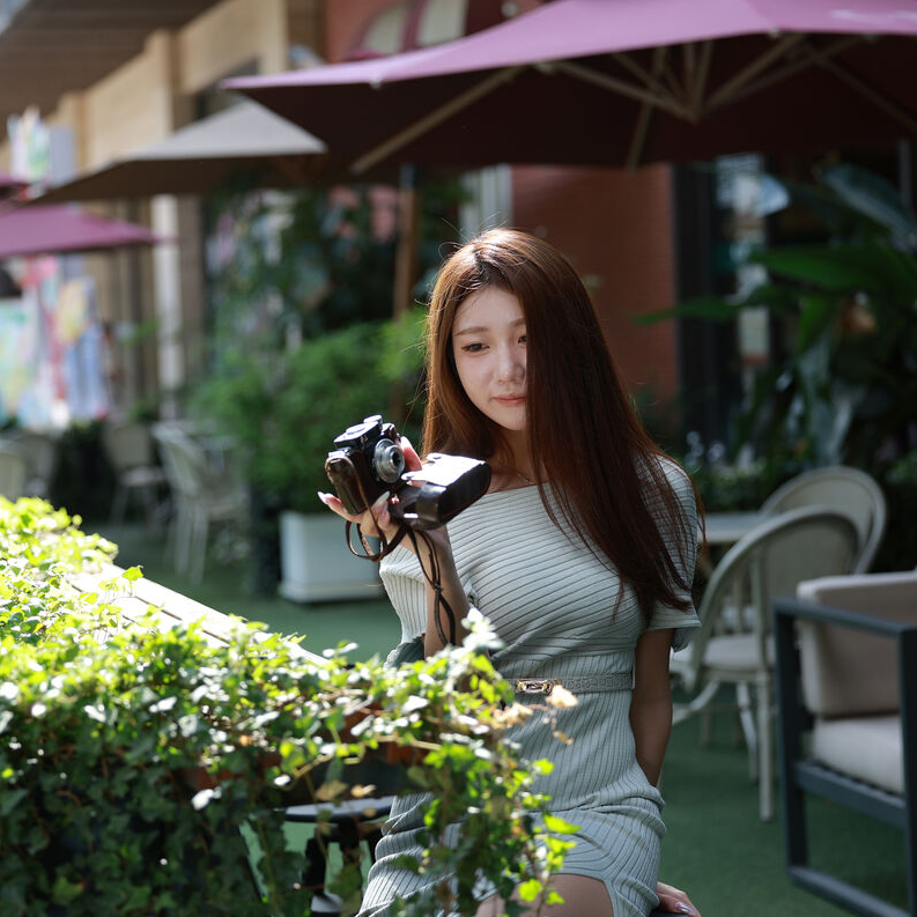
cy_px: 458
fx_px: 2697
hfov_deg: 19.3
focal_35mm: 90
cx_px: 332
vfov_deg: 19.3
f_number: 2.8
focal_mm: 70
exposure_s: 1/400
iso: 100
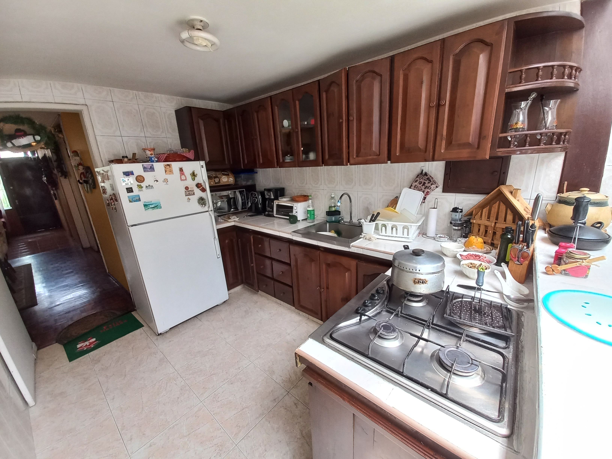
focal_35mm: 13
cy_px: 230
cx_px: 306
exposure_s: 1/60
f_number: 2.2
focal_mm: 1.42
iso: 64
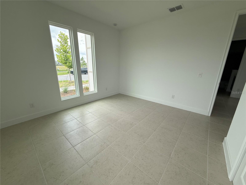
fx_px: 99
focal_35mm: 14
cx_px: 123
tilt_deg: -14.0
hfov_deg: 102.1
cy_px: 92
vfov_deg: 85.7
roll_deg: -0.9
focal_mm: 2.22
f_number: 2.2
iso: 64
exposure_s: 1/269
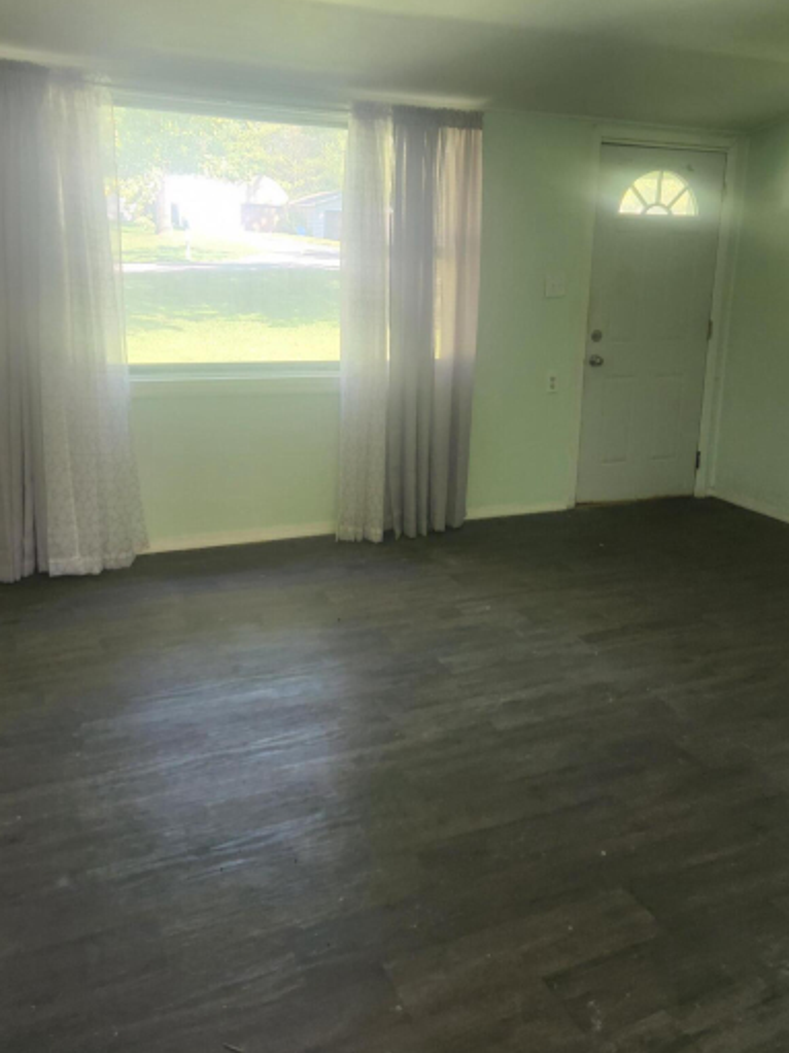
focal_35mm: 30
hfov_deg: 46.8
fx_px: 912
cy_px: 438
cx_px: 391
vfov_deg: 59.6
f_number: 1.8
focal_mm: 5.4
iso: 160
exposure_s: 1/120
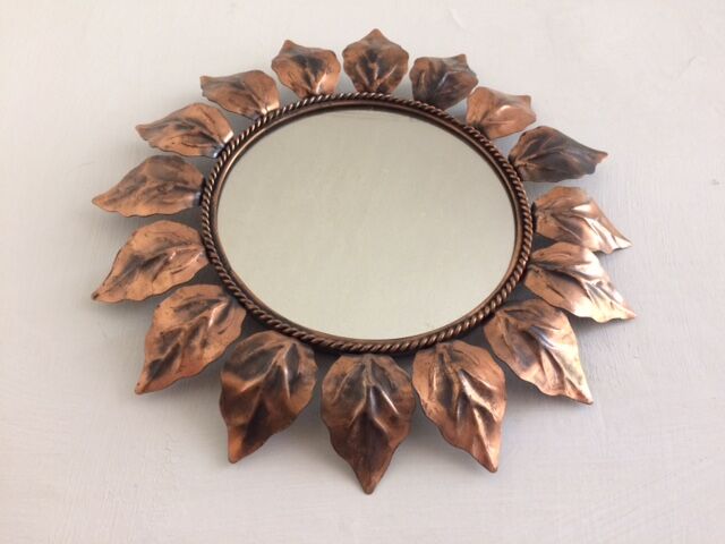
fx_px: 607
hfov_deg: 61.7
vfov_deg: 48.2
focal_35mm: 29
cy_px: 272
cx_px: 362
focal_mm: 4.15
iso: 200
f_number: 2.2
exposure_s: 1/33
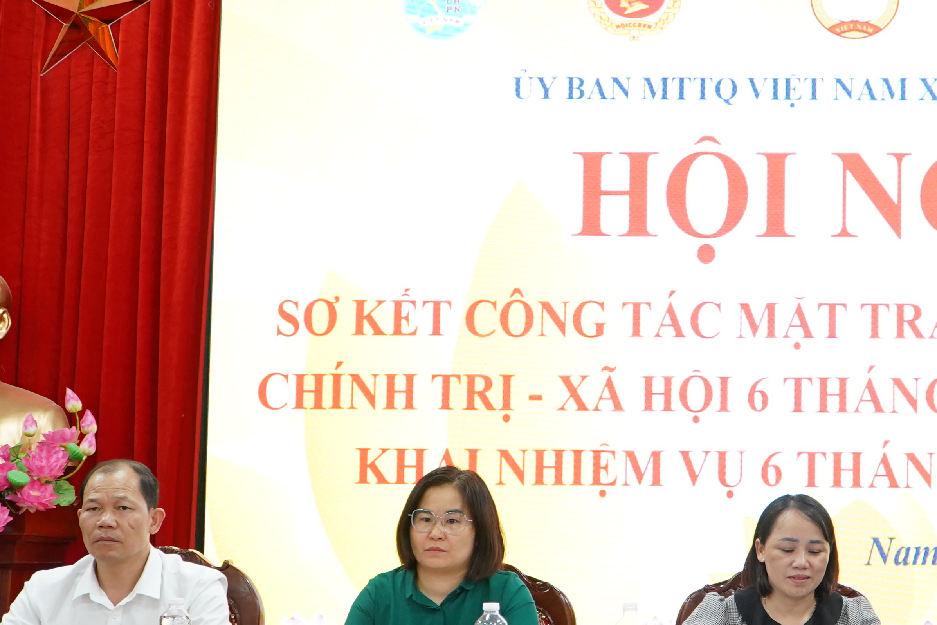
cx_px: 746
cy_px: 397
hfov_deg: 26.8
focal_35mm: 74
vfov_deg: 18.4
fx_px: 1926
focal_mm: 30
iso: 1600
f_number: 4.5
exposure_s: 1/60
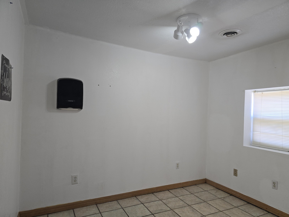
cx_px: 144
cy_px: 108
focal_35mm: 23
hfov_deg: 73.9
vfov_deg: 58.9
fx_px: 192
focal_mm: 6.3
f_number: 1.7
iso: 100
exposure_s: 1/120
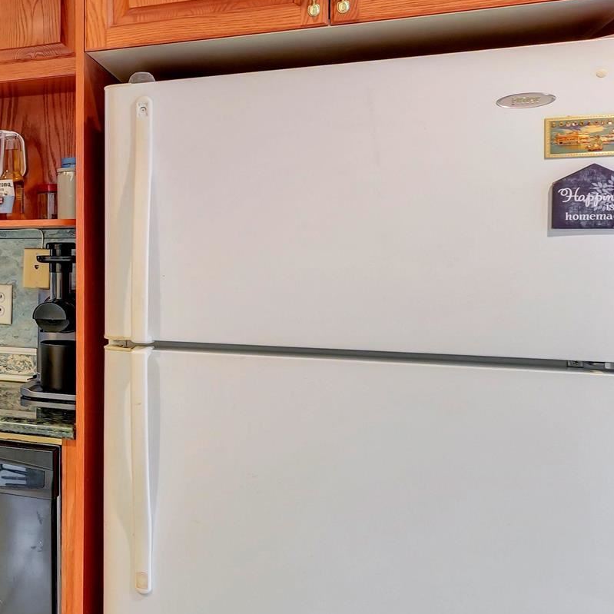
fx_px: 983
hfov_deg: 21.5
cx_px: -504
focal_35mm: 49
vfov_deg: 34.6
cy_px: 244
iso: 400
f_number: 8
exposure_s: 1/2.5
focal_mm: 15
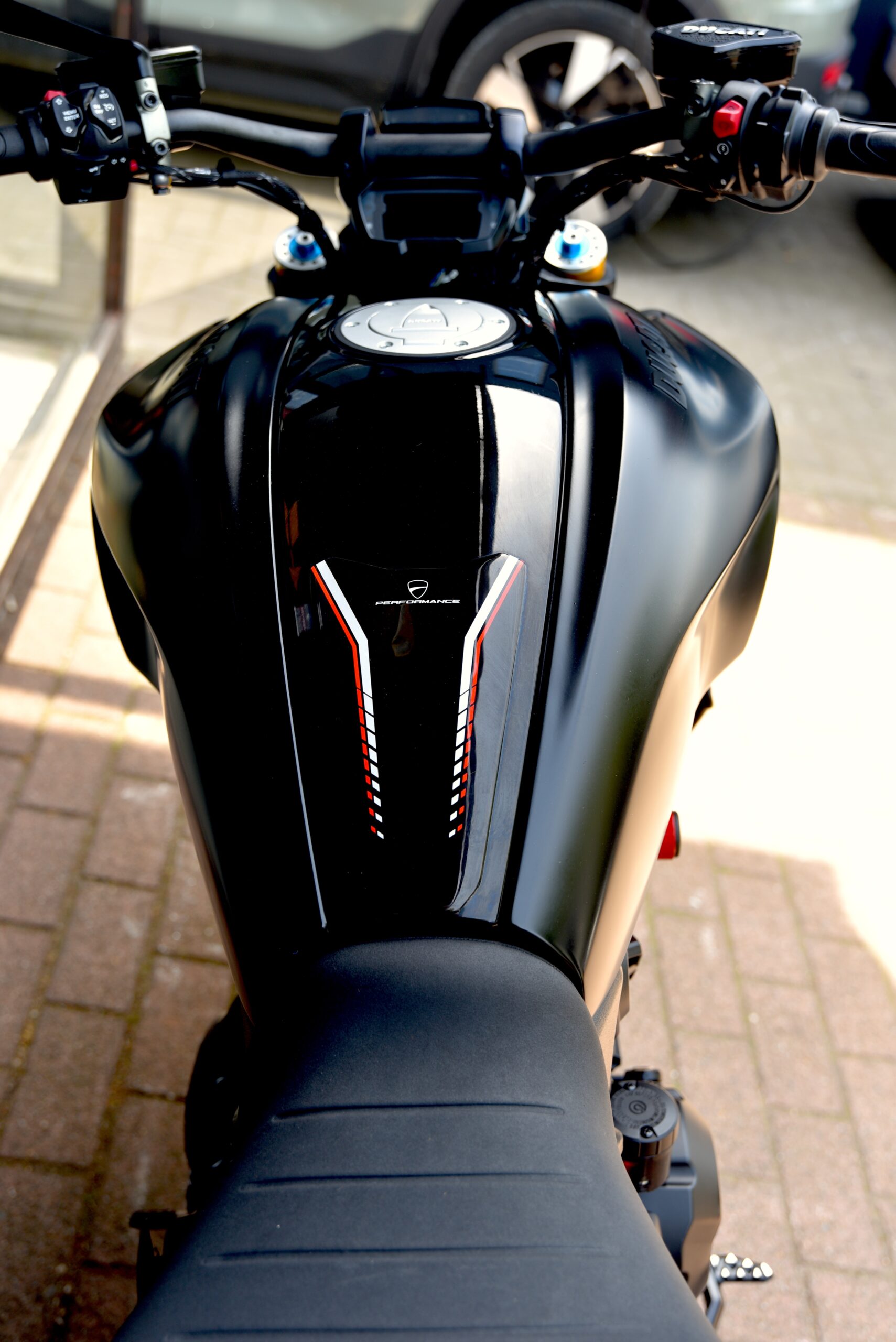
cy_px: 671
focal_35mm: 44
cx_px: 448
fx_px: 1641
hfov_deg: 30.5
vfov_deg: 44.5
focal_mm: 44
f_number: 4
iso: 100
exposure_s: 1/60
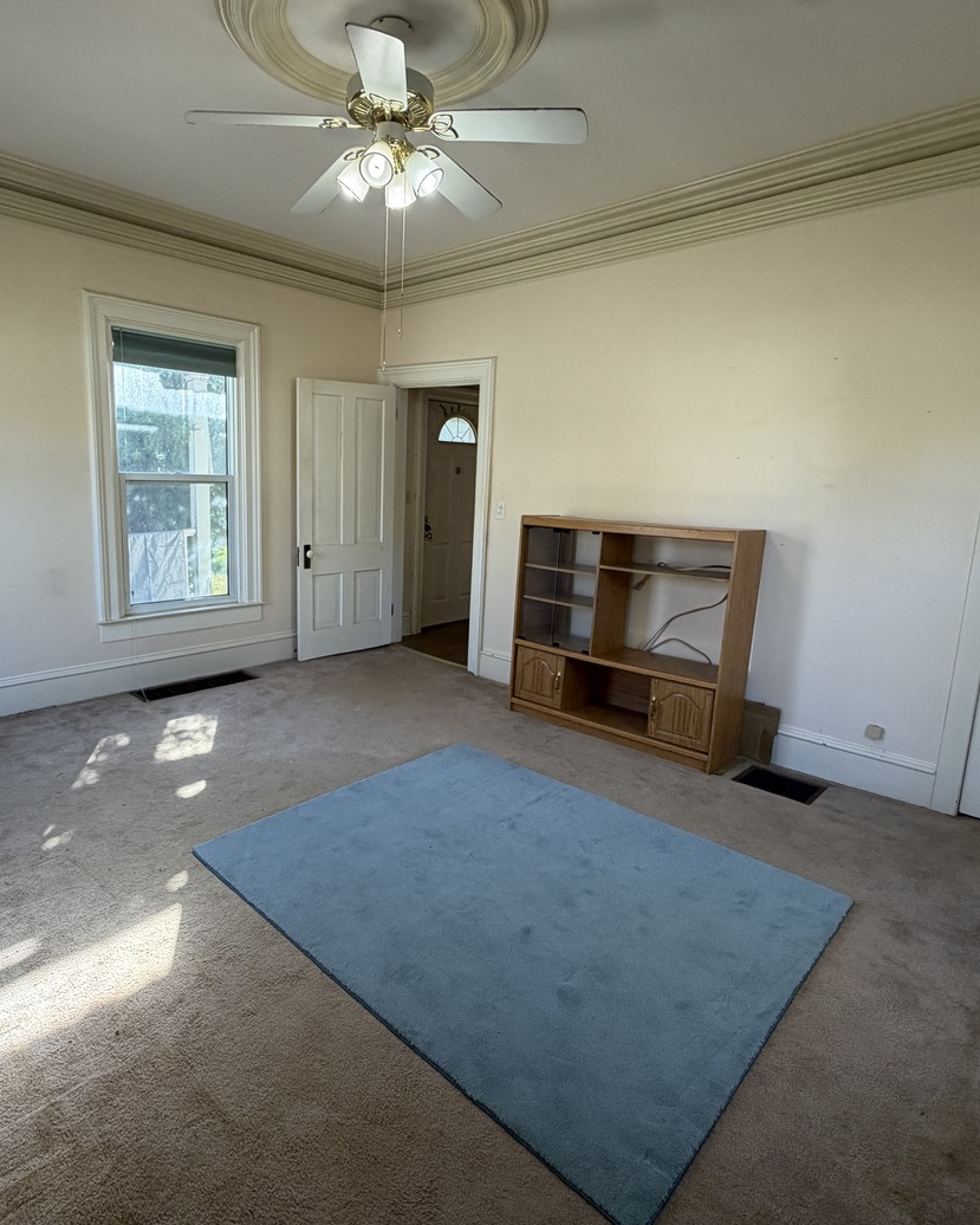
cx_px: 420
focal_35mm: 19
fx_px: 689
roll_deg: -2.1
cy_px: 597
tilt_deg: -10.3
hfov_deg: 70.5
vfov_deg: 83.3
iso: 160
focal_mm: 2.22
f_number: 2.2
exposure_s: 1/120
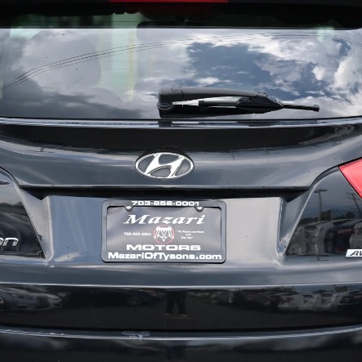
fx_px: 2579
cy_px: 210
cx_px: 166
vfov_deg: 8.0
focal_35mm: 218
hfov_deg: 8.0
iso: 200
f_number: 4.5
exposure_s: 1/250
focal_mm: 70
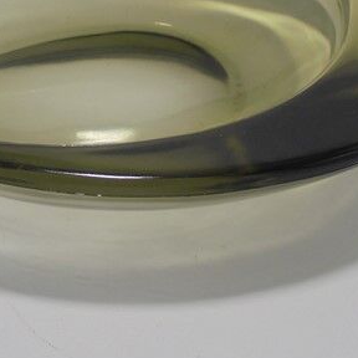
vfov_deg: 18.3
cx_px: 97
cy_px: 60
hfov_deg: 18.4
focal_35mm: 94
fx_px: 1100
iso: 100
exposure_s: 1/50
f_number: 4
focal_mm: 6.1
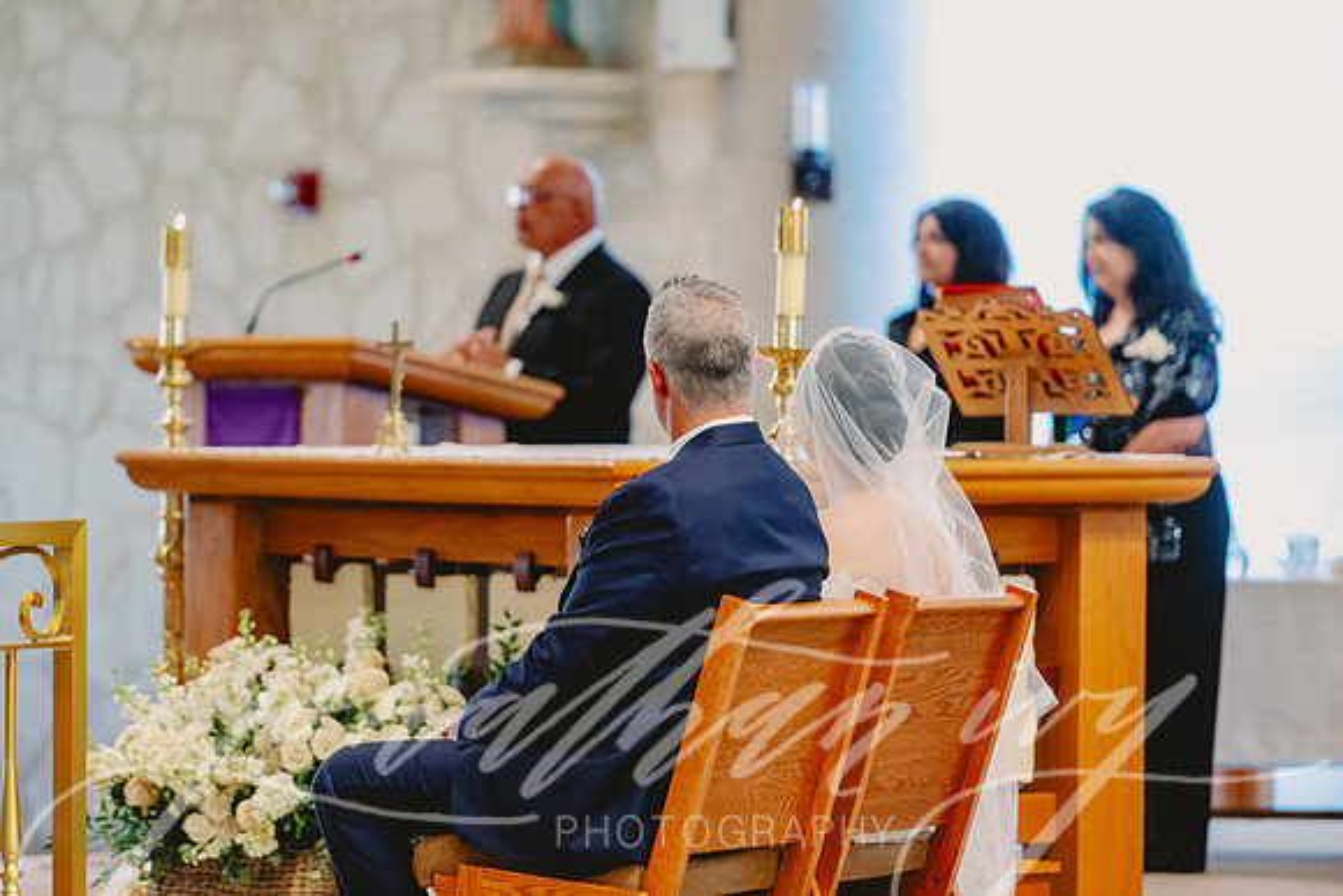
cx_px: 672
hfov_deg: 10.3
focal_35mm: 200
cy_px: 448
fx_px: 7463
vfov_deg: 6.9
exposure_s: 1/320
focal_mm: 200
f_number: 2.8
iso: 2500
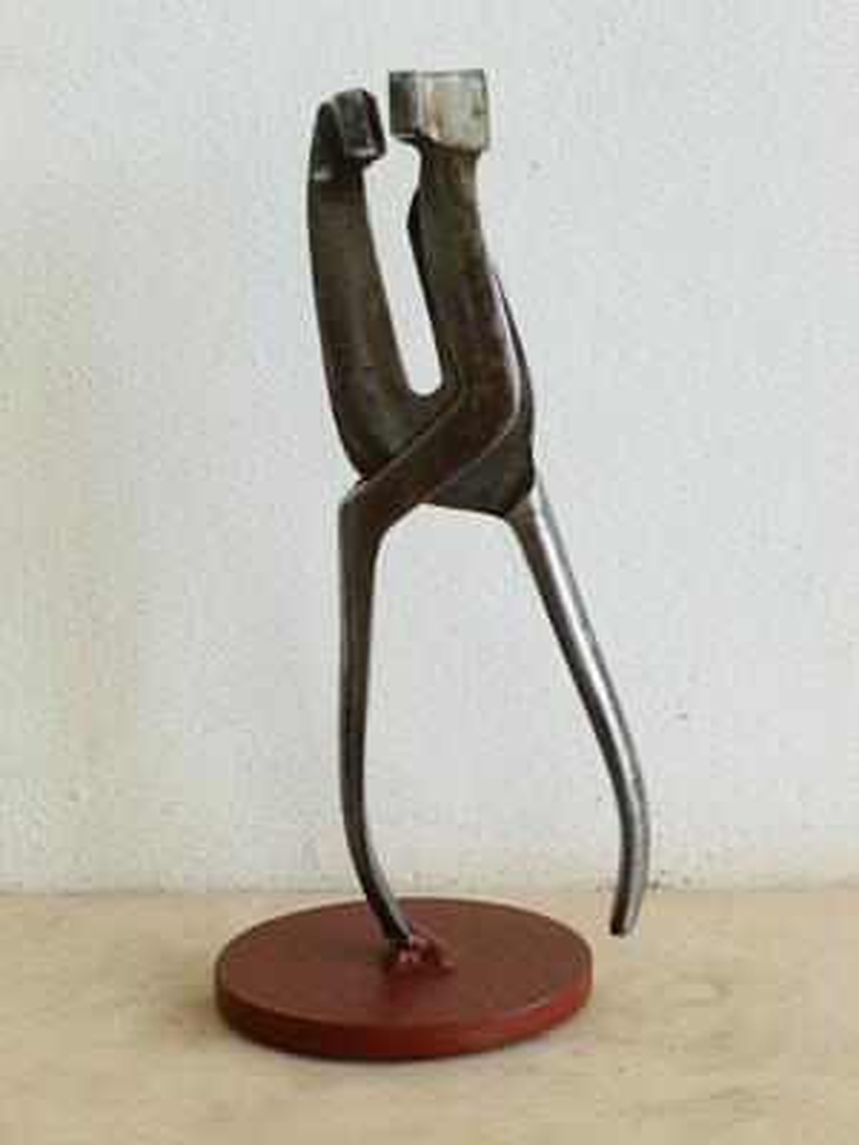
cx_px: 430
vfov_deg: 28.2
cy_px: 572
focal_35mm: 69
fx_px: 2283
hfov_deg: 21.3
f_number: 4.6
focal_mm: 12.3
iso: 320
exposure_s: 1/80
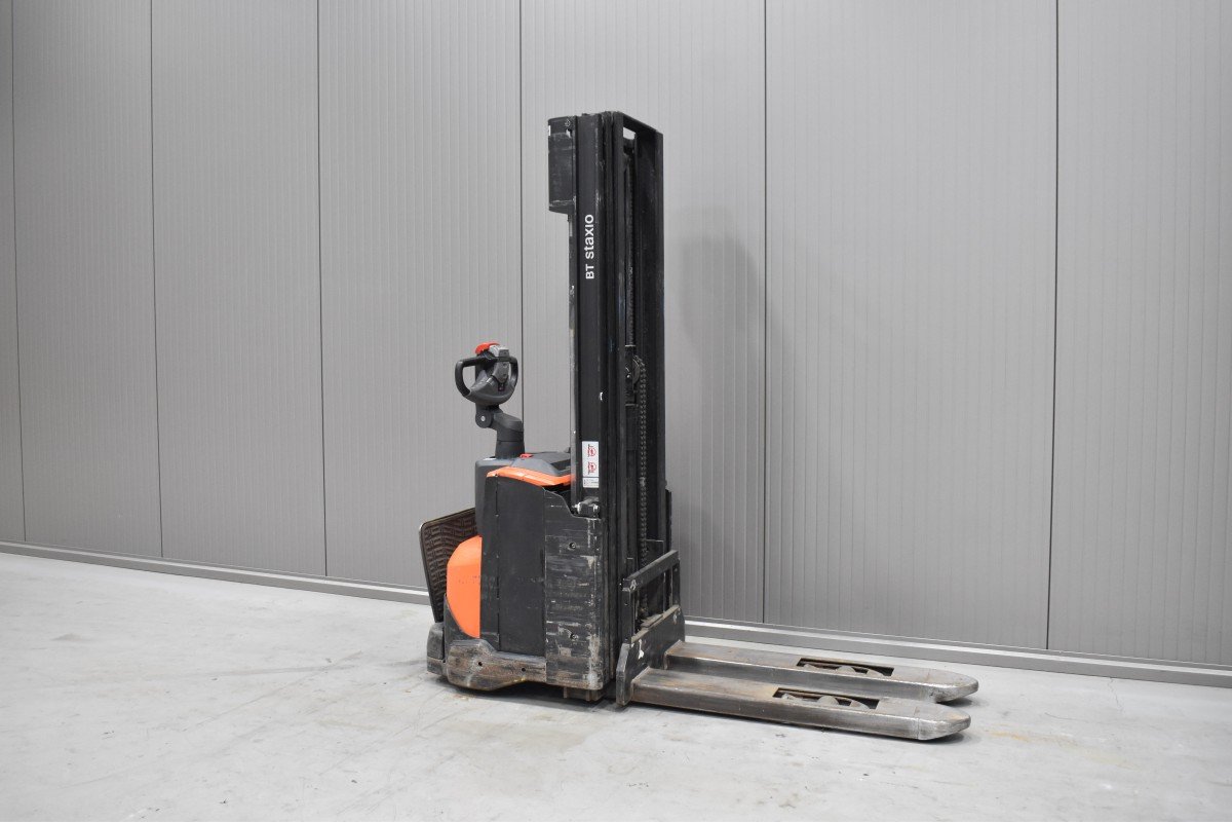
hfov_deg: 59.5
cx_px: 616
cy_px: 411
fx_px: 1078
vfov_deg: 41.7
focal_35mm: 32
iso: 1600
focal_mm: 21
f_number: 4.5
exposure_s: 1/40
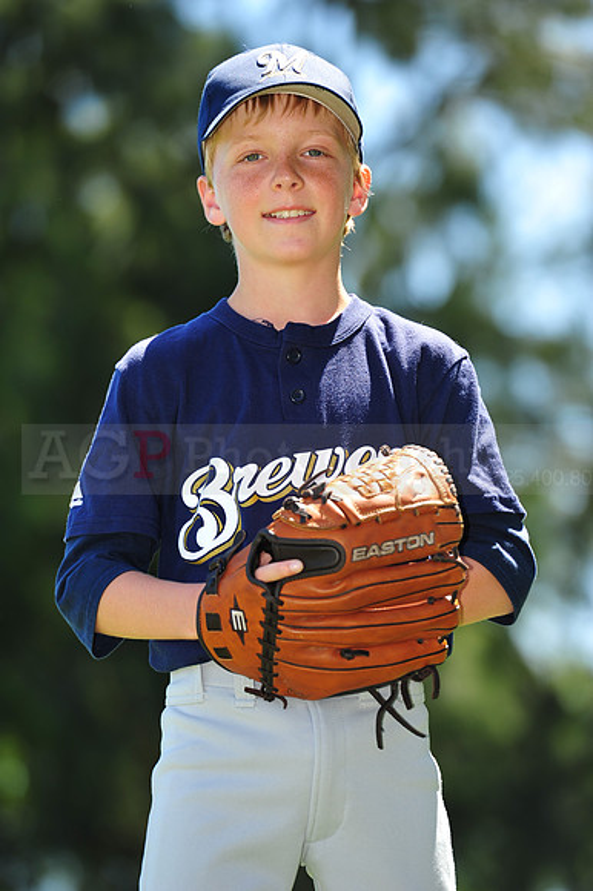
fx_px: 4947
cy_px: 446
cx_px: 296
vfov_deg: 10.3
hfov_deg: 6.9
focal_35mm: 200
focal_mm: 200
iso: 200
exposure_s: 1/400
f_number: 4
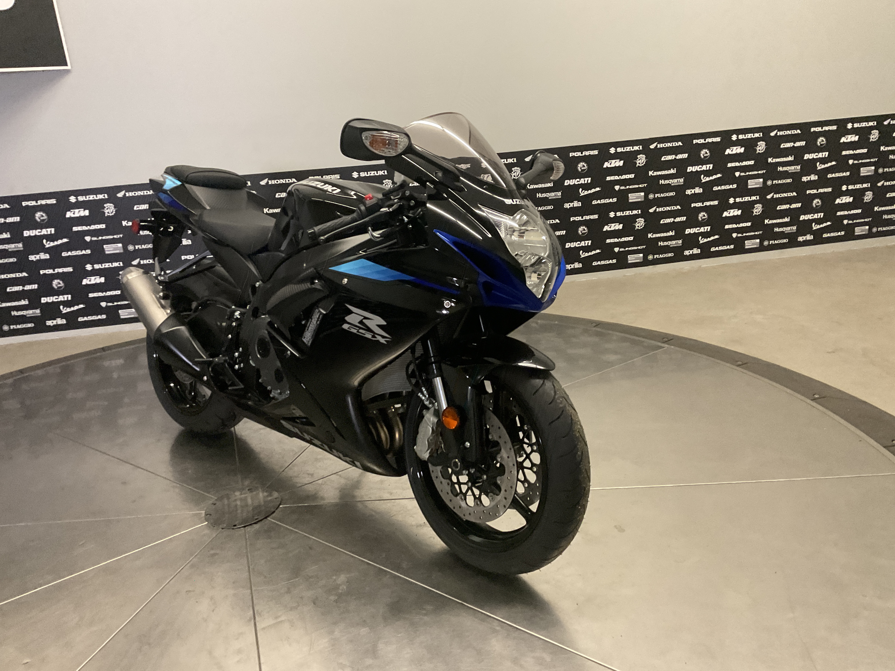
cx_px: 448
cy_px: 336
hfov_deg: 61.7
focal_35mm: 29
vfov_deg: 48.2
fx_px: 750
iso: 250
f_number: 1.8
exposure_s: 1/60
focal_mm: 3
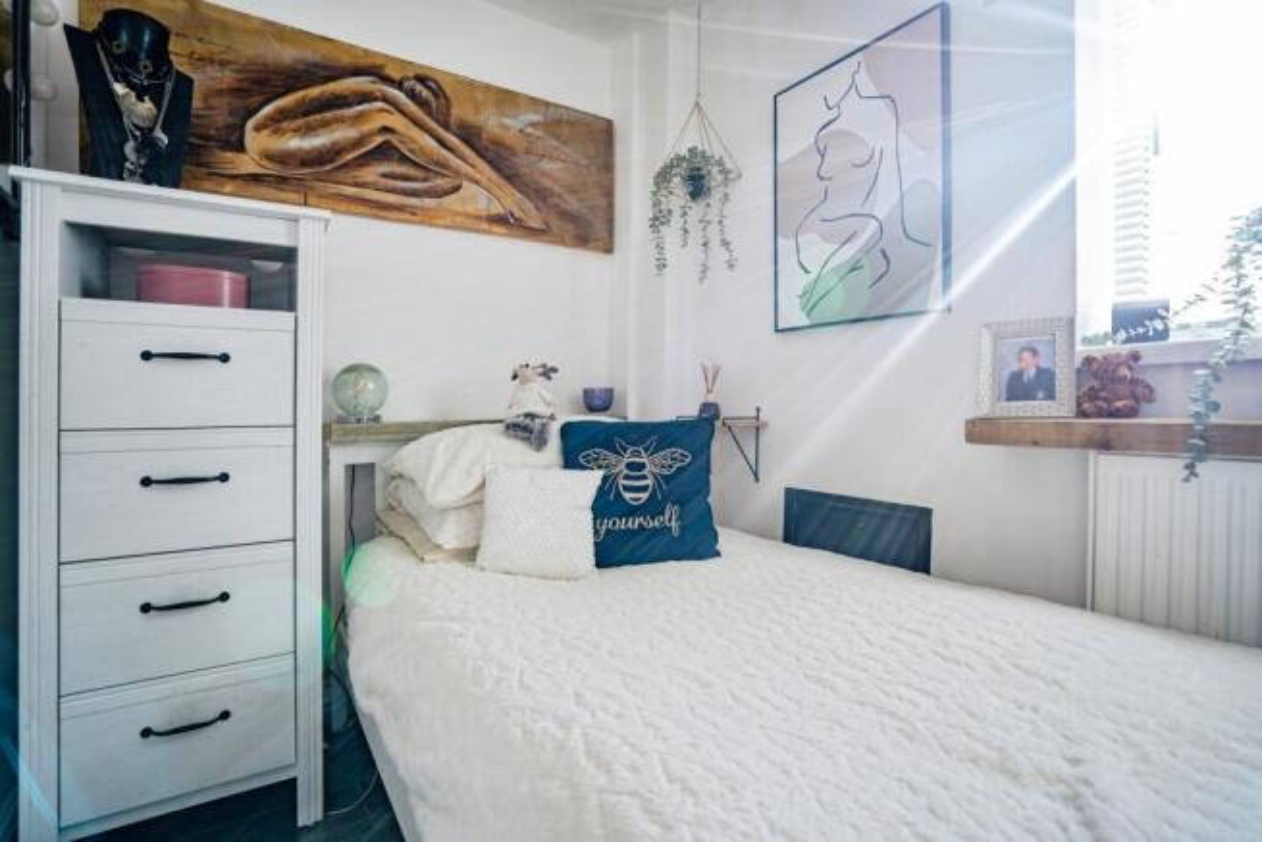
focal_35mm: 16
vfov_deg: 73.8
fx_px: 561
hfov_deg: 96.7
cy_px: 421
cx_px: 631
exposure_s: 1/30
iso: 100
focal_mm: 16
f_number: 4
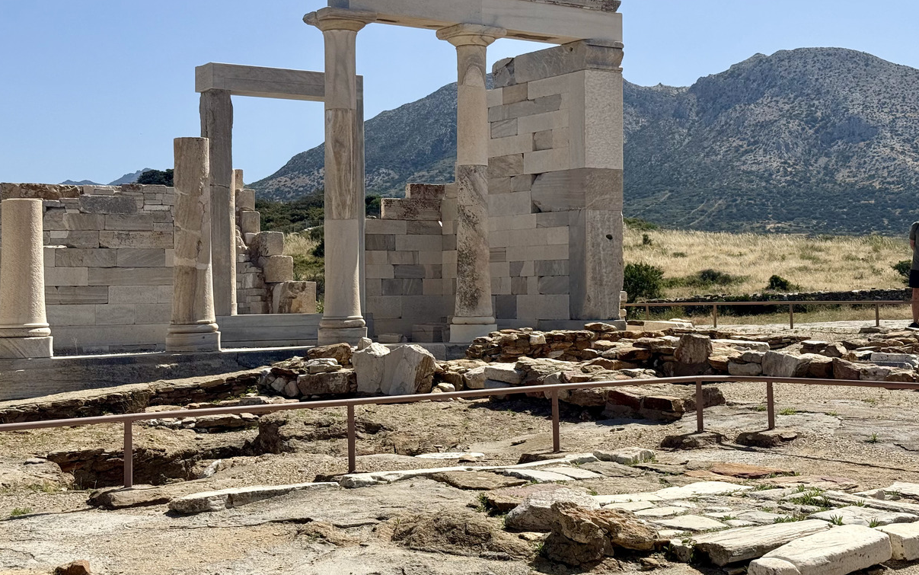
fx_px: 1478
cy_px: 240
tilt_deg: +2.0
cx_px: 493
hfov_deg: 34.5
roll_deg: +0.8
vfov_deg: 22.0
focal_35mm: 59
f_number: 1.78
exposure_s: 1/8772
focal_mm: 6.76
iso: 80
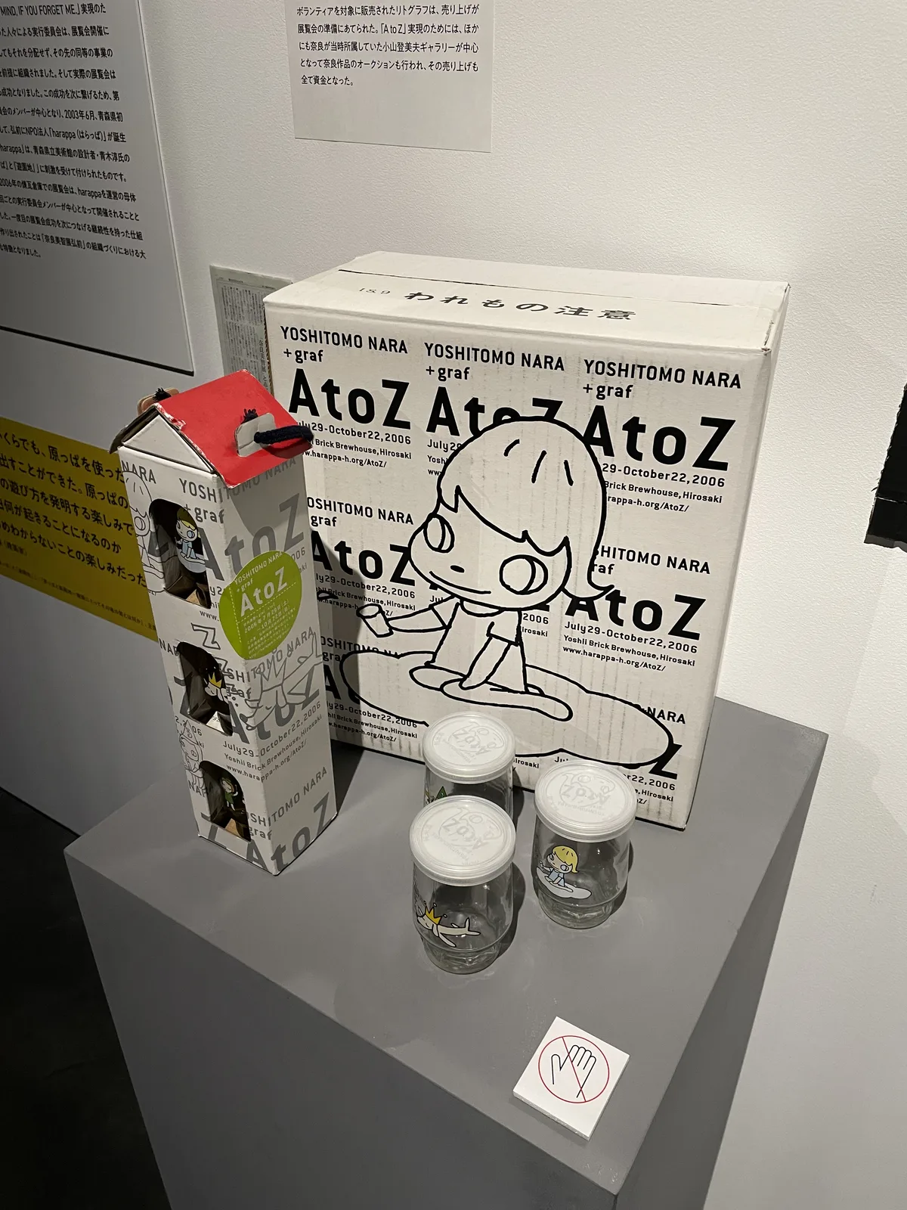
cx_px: 454
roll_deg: -0.4
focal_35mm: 26
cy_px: 605
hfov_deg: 53.1
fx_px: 908
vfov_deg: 67.3
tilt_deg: -30.7
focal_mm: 4.2
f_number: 1.6
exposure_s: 1/50
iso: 100
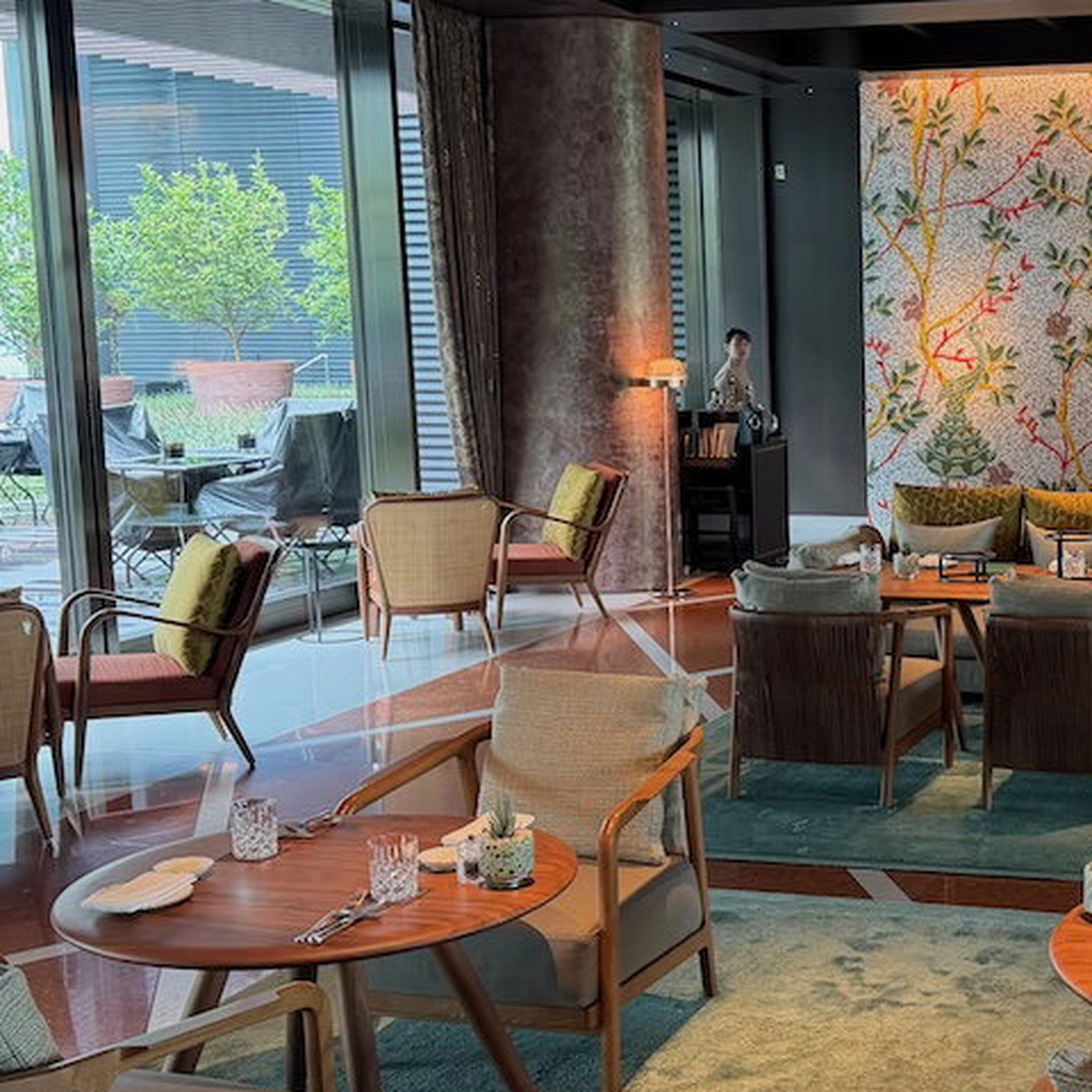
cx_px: 958
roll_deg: +1.2
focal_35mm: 53
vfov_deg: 32.2
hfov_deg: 30.9
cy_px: 585
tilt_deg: -8.6
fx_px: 1892
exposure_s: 1/90
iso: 200
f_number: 1.78
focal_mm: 6.76
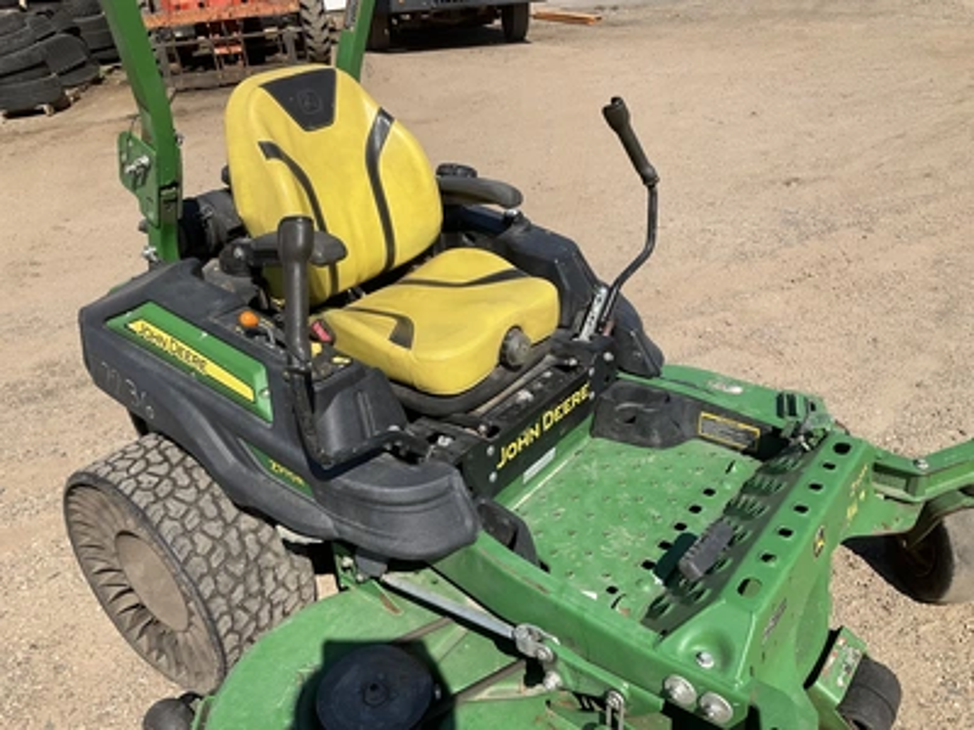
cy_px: 365
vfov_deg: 48.2
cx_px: 487
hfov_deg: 61.7
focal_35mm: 29
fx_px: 816
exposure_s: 1/1984
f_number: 1.8
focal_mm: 3
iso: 25
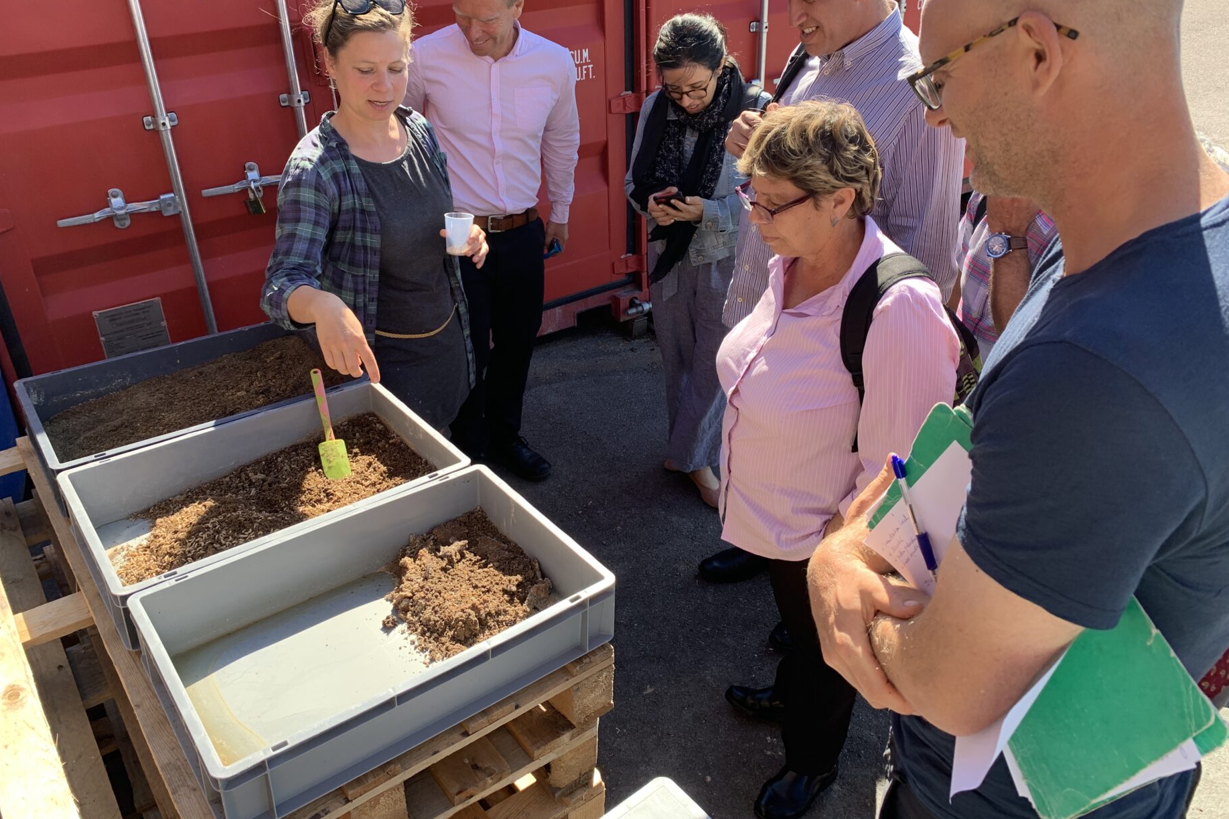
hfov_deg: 65.5
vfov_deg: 46.3
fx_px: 956
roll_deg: +2.7
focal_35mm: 28
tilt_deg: -29.1
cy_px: 351
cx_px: 607
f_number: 1.8
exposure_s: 1/327
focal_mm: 4.25
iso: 25
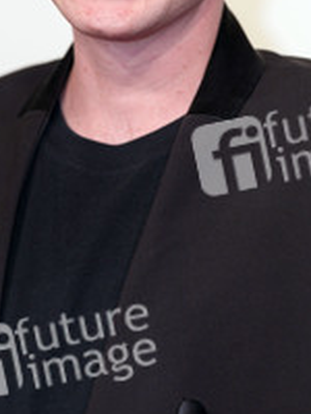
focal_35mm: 304
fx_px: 3642
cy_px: 43
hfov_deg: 4.9
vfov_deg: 6.5
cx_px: 110
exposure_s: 1/250
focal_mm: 158
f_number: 3.2
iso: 320
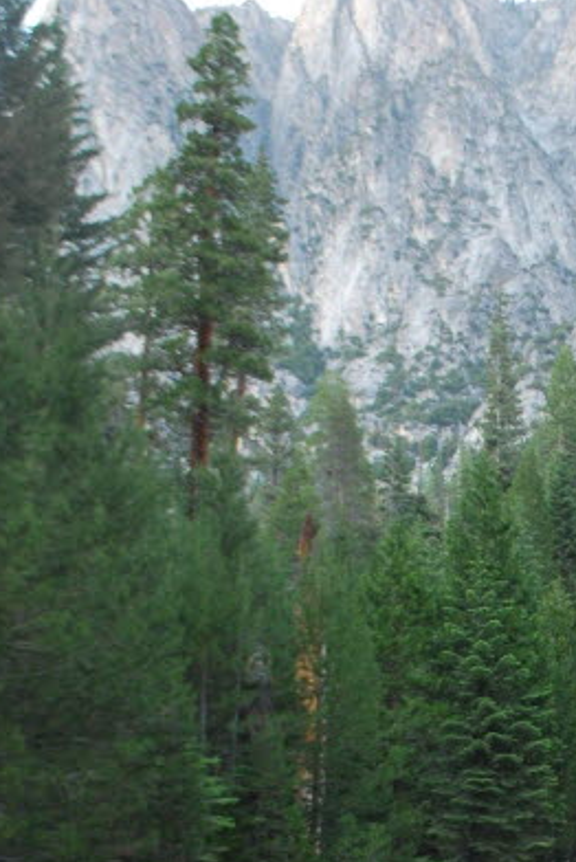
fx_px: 1485
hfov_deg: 21.2
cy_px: 614
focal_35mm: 62
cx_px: 580
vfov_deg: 31.9
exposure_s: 1/40
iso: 200
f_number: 3.8
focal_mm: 18
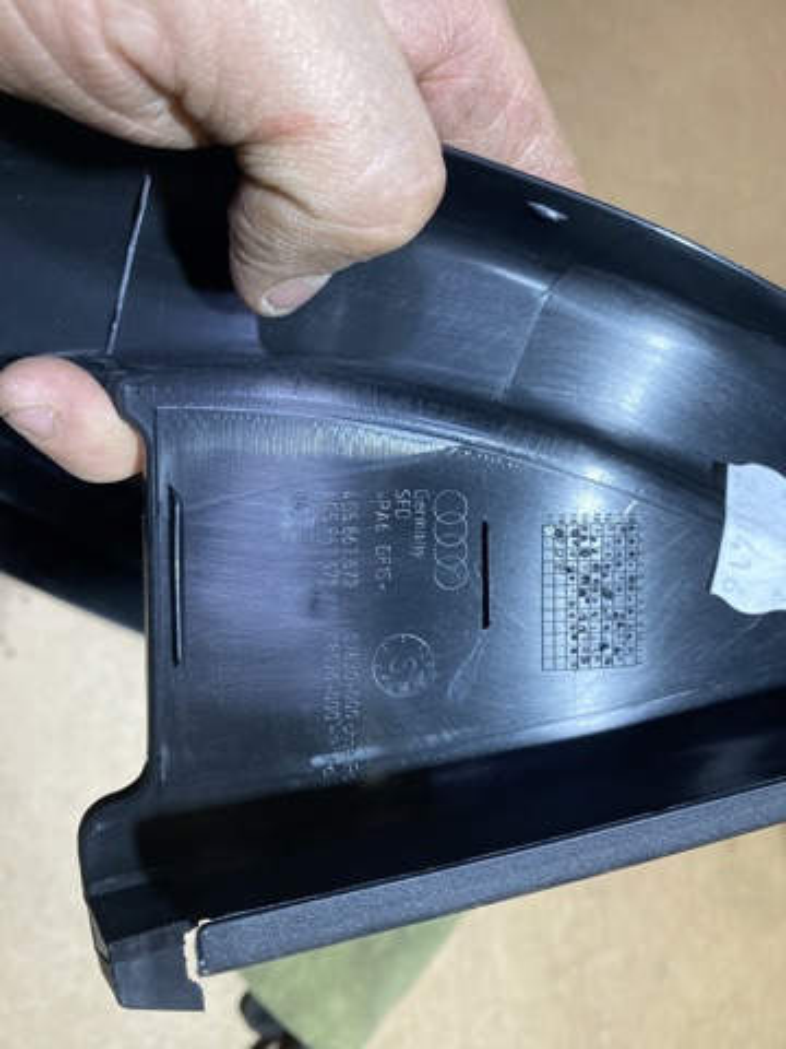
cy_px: 524
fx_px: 757
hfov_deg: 54.9
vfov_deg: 69.4
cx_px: 393
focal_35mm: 25
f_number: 1.8
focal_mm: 4.25
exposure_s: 1/100
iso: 100
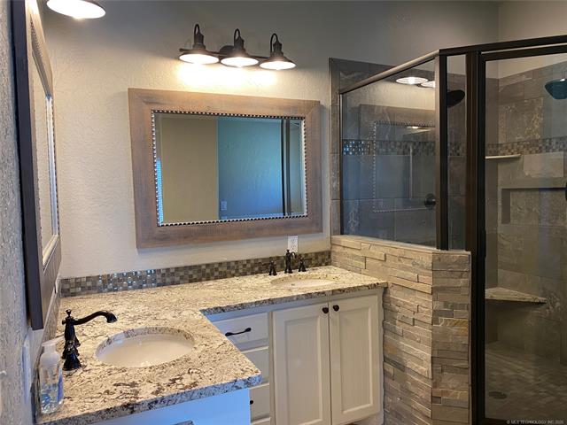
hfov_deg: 67.3
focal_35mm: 26
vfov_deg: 53.1
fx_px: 426
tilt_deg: -3.4
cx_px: 284
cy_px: 212
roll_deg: +0.6
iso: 80
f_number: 1.8
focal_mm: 4.25
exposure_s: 1/60
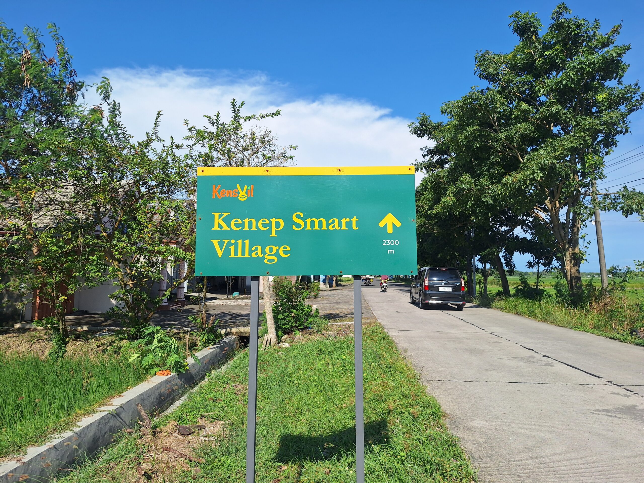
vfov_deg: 58.9
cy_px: 242
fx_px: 428
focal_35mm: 23
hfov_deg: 73.9
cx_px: 322
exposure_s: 1/3472
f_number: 1.8
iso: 40
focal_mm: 5.54
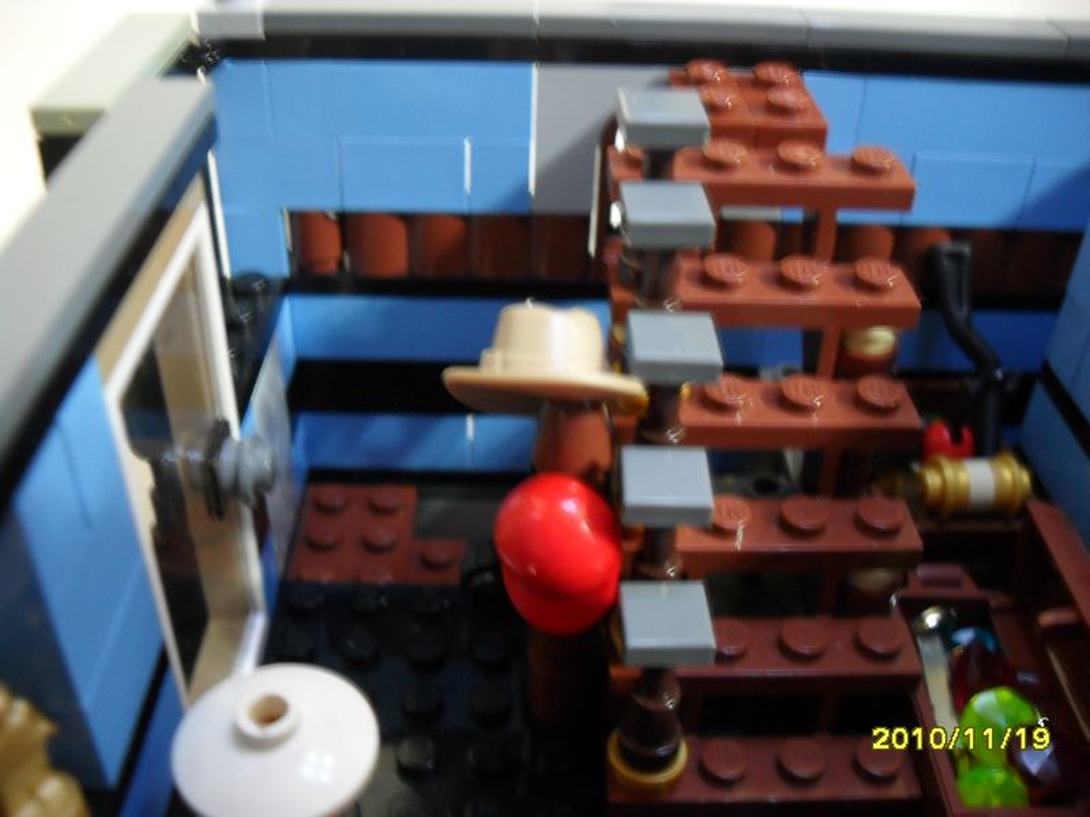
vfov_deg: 40.7
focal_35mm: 35
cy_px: 408
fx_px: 1102
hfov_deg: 52.6
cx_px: 545
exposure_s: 1/3
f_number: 2.8
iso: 200
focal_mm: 6.2
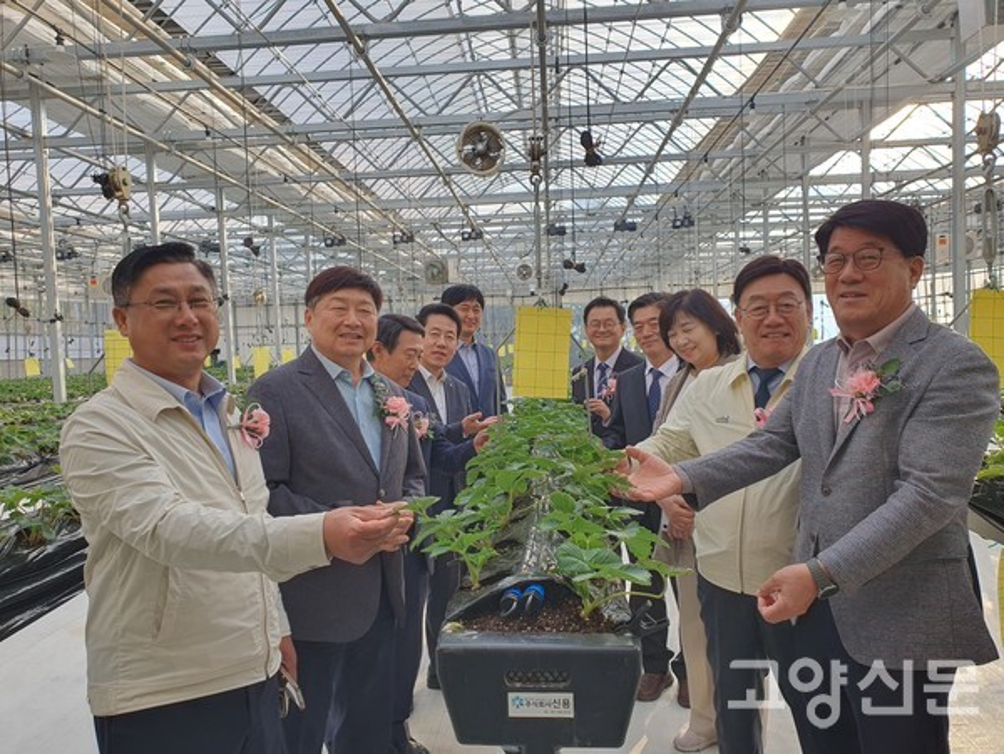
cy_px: 377
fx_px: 755
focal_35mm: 26
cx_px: 502
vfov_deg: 53.1
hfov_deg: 67.3
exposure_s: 1/167
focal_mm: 4.3
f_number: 2.4
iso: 50
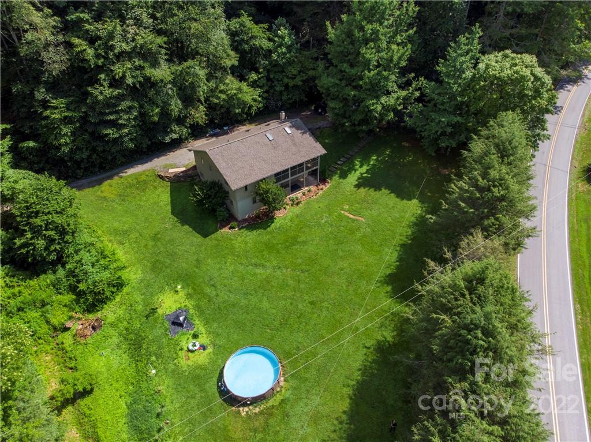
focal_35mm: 24
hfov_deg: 71.6
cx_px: 296
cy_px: 221
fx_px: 409
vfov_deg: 56.7
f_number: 2.8
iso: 100
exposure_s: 1/1000
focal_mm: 4.5
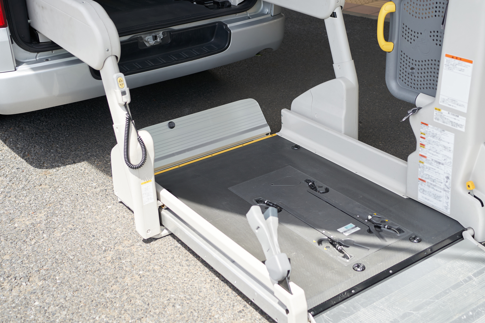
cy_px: 115
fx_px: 633
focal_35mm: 47
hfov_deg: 41.9
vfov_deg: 28.5
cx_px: 258
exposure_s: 1/1250
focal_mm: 35
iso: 250
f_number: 3.2
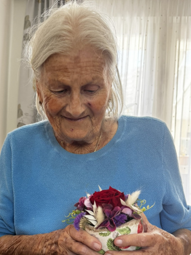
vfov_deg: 61.4
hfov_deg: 48.2
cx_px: 85
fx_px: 213
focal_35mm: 29
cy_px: 146
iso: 200
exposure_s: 1/105
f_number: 1.78
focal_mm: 6.76
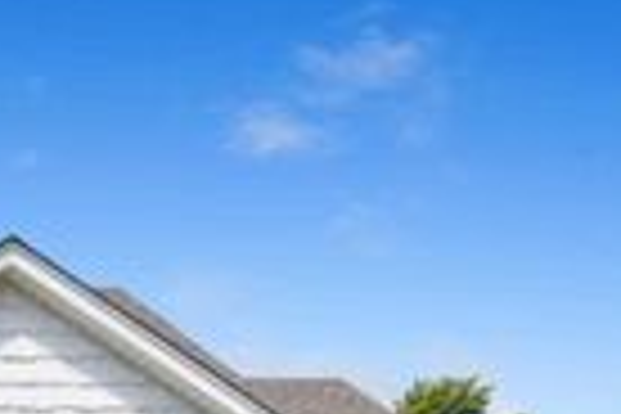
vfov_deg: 16.7
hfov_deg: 22.7
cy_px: 718
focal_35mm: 70
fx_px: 1203
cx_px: -351
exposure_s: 1/200
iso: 320
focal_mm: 12.8
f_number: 8
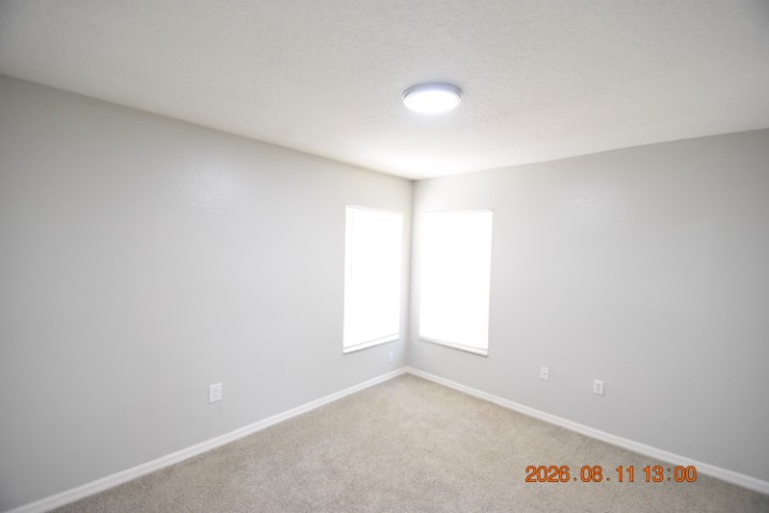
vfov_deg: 77.3
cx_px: 384
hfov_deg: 100.4
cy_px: 256
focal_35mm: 15
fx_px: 320
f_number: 3.5
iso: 1400
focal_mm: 10
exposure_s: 1/60
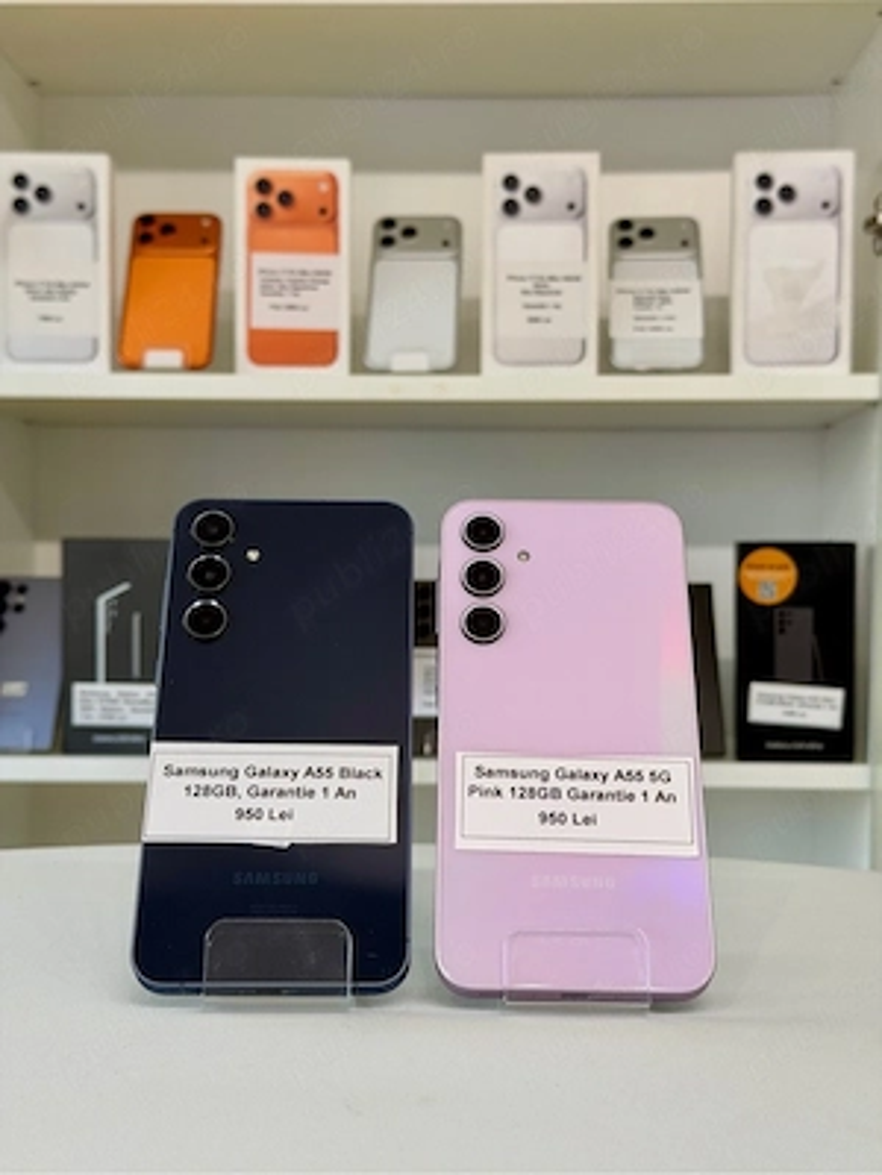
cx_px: 441
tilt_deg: -0.7
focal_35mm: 48
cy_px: 588
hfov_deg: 30.3
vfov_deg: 39.7
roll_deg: -1.8
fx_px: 1631
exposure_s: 1/198
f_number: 1.78
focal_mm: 6.76
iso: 64
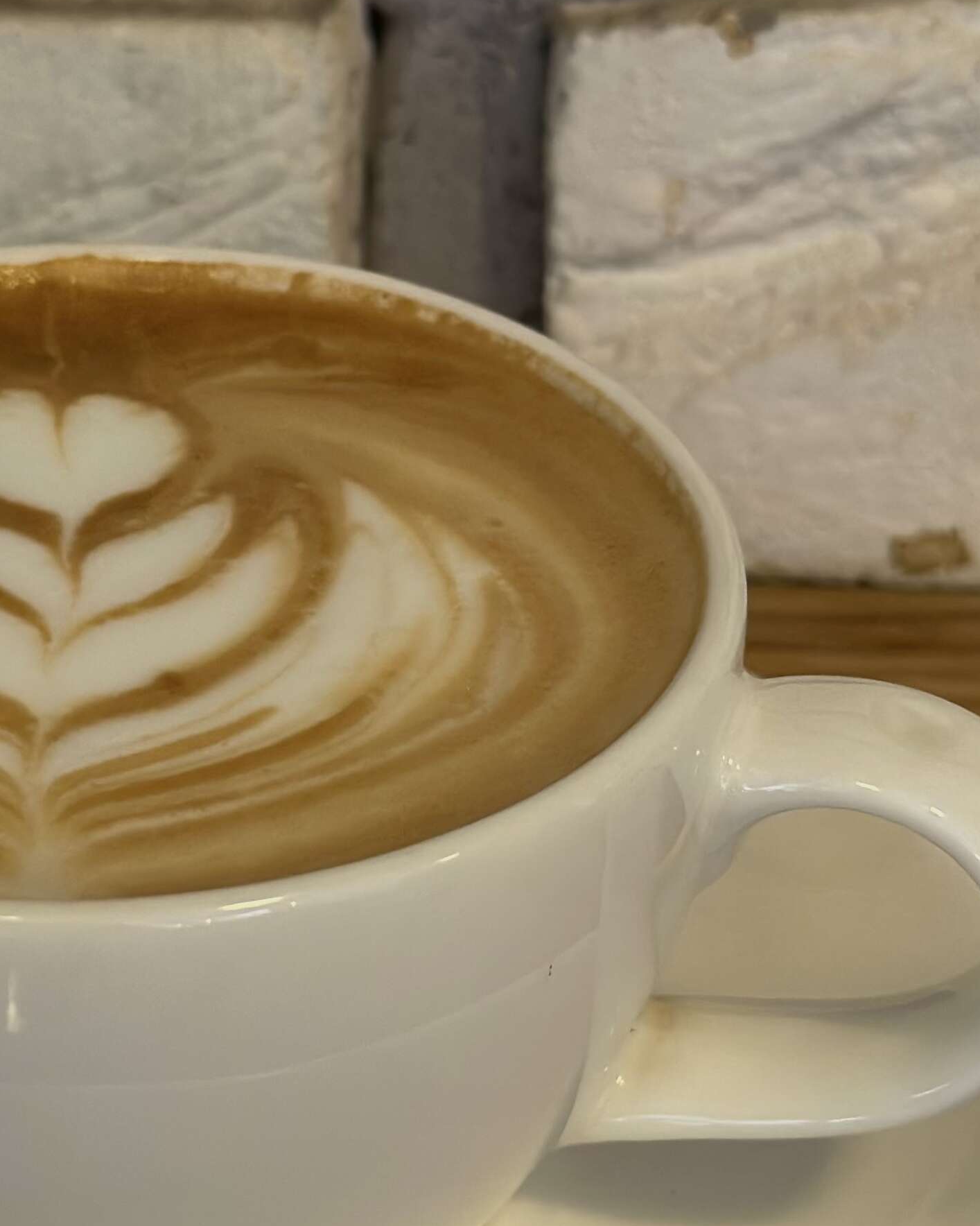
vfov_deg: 18.1
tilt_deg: -30.1
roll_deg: +2.1
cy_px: 535
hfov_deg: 14.4
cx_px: 96
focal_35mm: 106
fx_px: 3844
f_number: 1.78
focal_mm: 6.86
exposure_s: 1/50
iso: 160
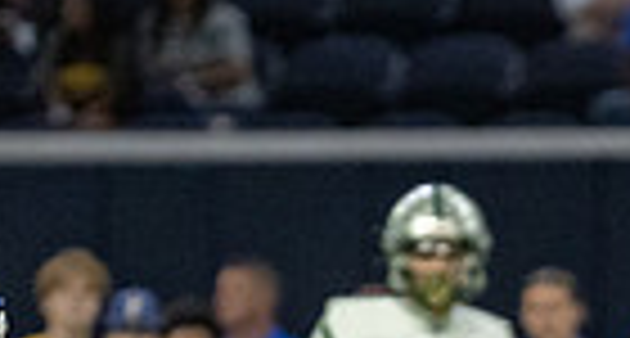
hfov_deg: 2.0
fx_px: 17723
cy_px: 531
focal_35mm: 1073
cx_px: 368
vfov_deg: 1.1
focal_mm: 200
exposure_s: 1/1250
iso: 4000
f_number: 2.8
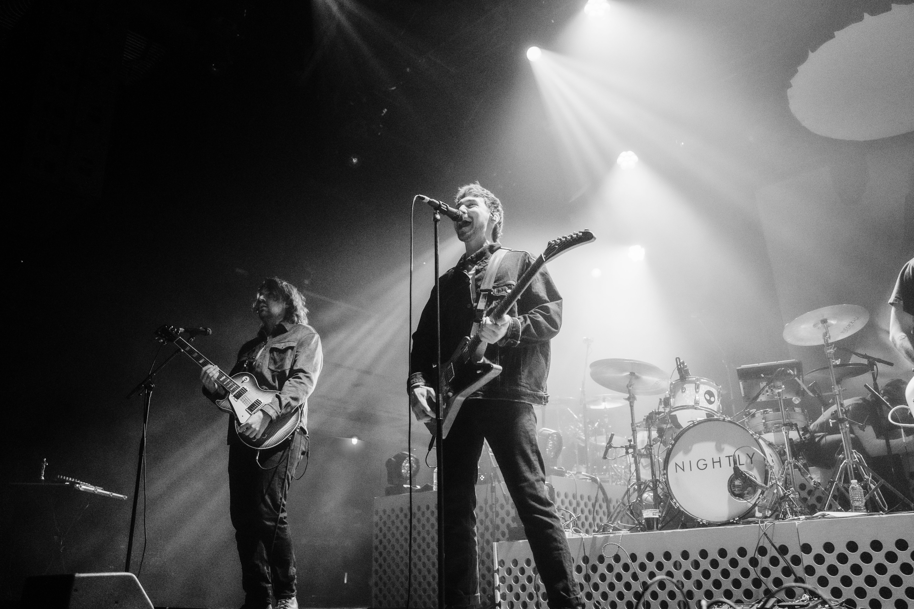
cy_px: 304
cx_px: 457
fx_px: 711
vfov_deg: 46.4
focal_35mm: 28
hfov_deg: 65.5
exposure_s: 1/160
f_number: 2.8
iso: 3200
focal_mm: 28
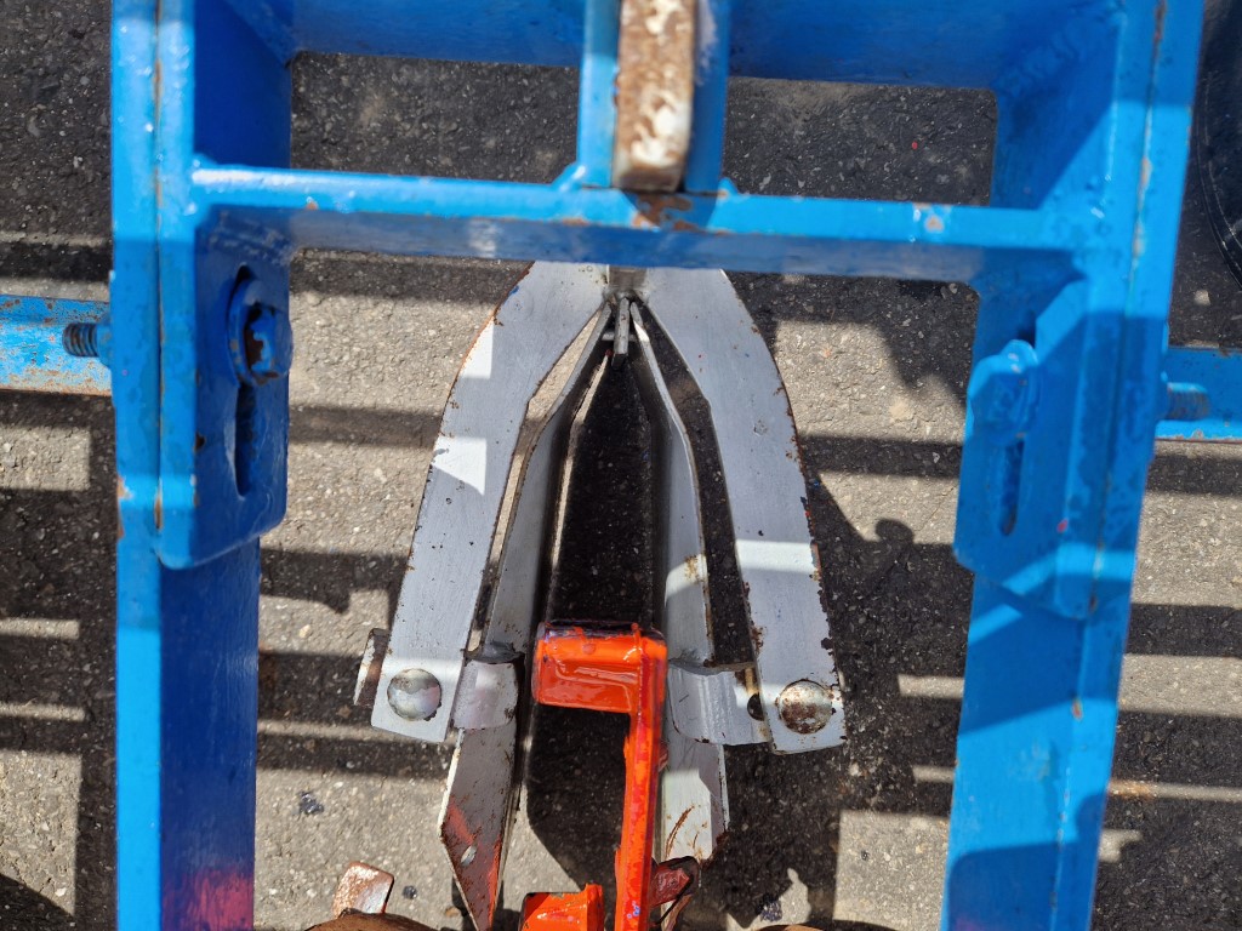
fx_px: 825
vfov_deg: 58.9
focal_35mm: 23
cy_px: 466
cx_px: 621
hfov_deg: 73.9
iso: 50
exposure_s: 1/772
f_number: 1.8
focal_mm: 5.4
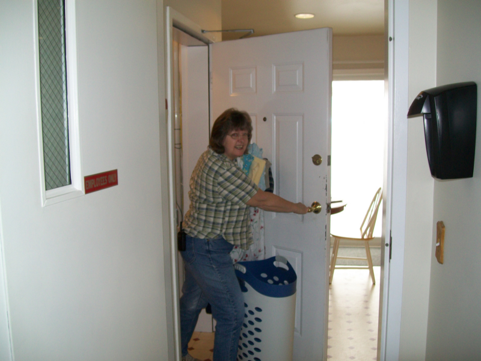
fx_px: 500
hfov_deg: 51.4
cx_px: 240
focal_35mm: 36
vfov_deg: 39.7
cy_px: 180
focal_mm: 6
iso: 64
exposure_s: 1/60
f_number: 2.7
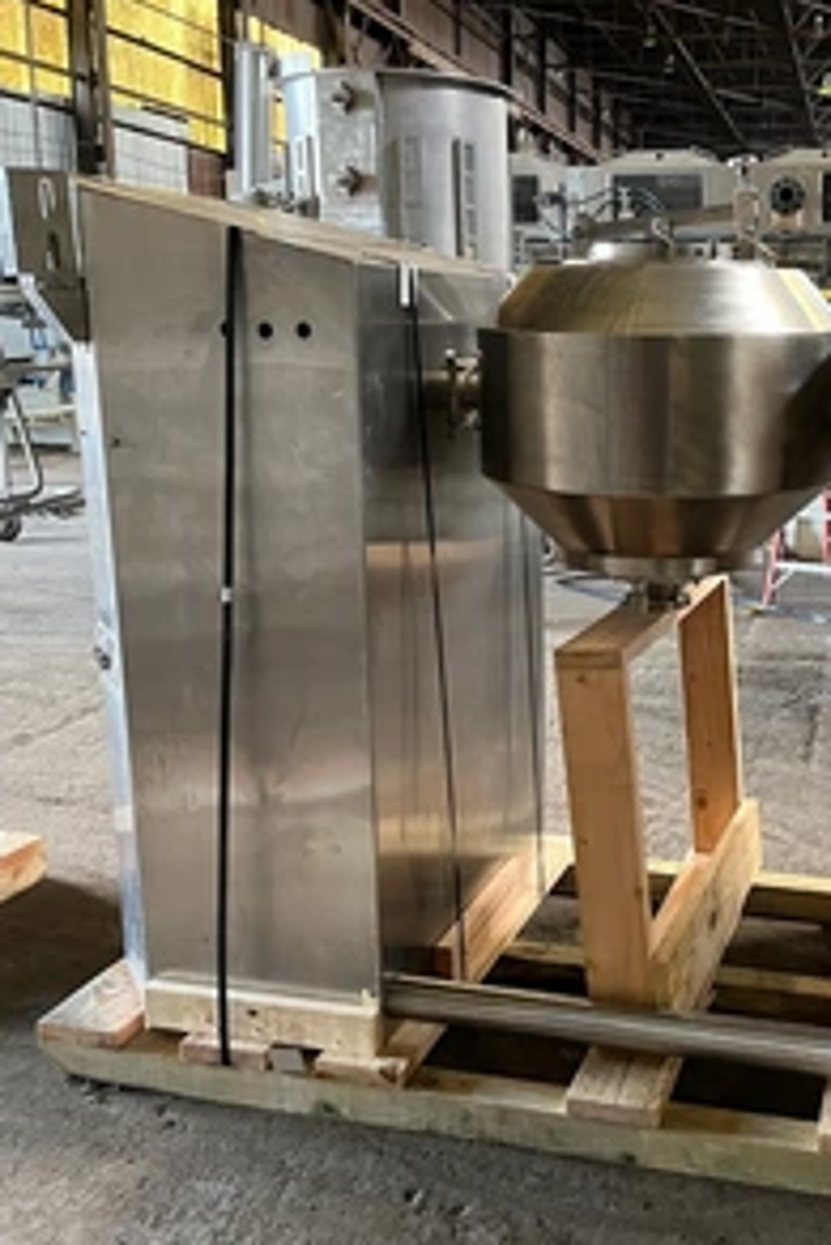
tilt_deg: -12.5
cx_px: 678
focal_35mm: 37
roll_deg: -0.4
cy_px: 622
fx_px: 1280
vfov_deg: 51.9
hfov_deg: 34.7
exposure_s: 1/60
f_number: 1.6
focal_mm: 5.1
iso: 500
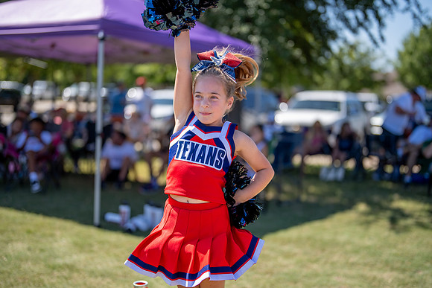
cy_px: 144
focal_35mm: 50
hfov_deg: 39.5
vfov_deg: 26.9
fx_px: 602
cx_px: 216
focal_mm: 50
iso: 160
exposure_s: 1/8000
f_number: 1.2
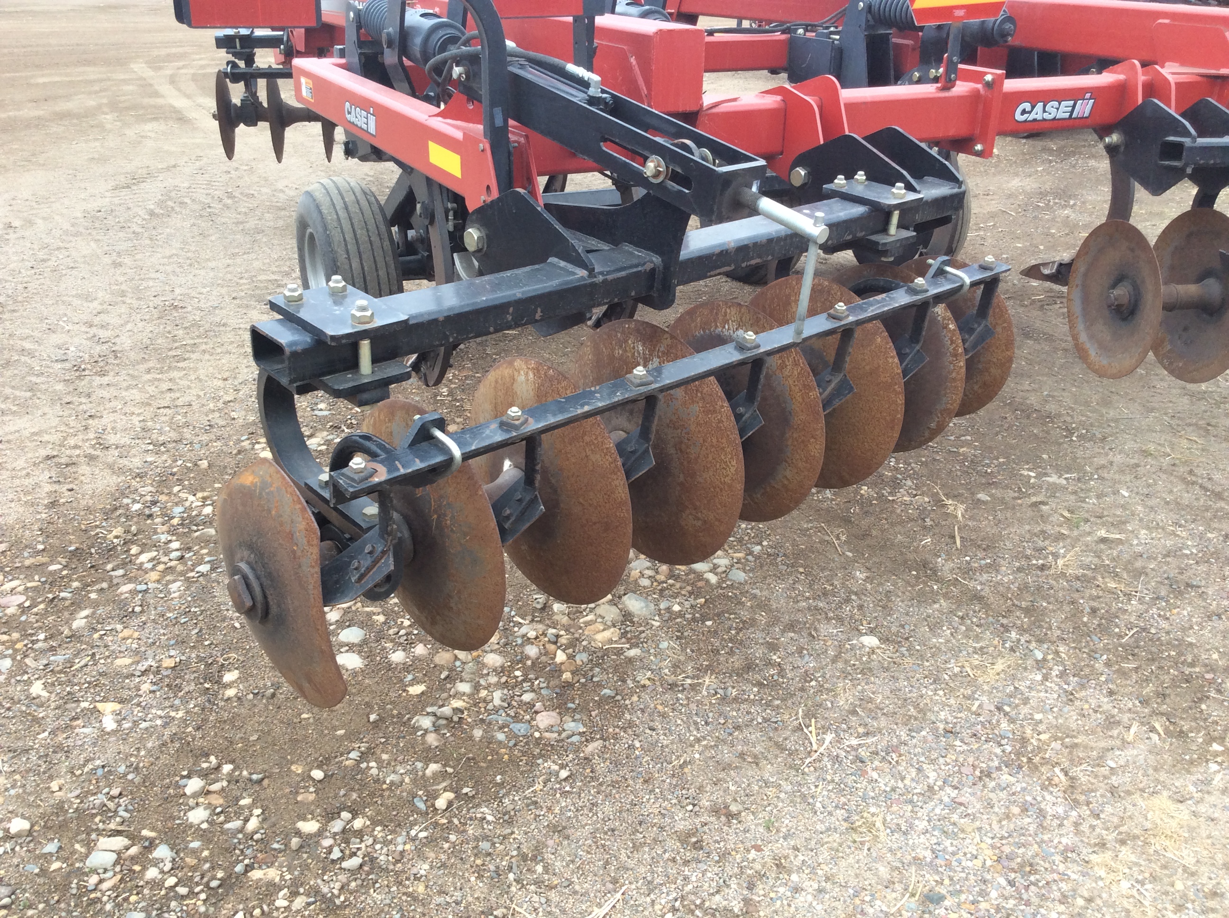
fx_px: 1134
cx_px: 614
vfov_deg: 44.1
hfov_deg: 56.9
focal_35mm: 32
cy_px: 459
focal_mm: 3.3
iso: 40
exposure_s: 1/120
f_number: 2.4
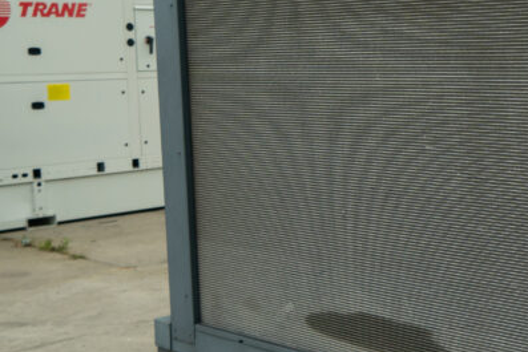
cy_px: 184
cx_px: 553
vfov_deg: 20.3
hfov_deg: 27.9
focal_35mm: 67
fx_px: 983
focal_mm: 26
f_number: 4.5
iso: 500
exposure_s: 1/250
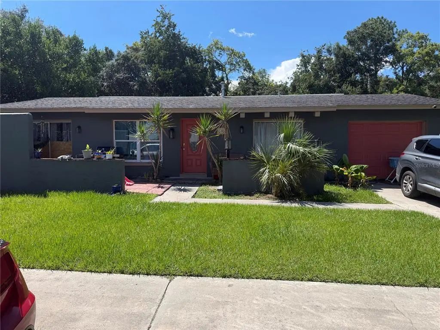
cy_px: 165
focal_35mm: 24
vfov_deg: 56.8
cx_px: 220
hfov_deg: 71.6
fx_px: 305
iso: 80
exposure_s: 1/3759
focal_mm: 6.76
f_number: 1.78
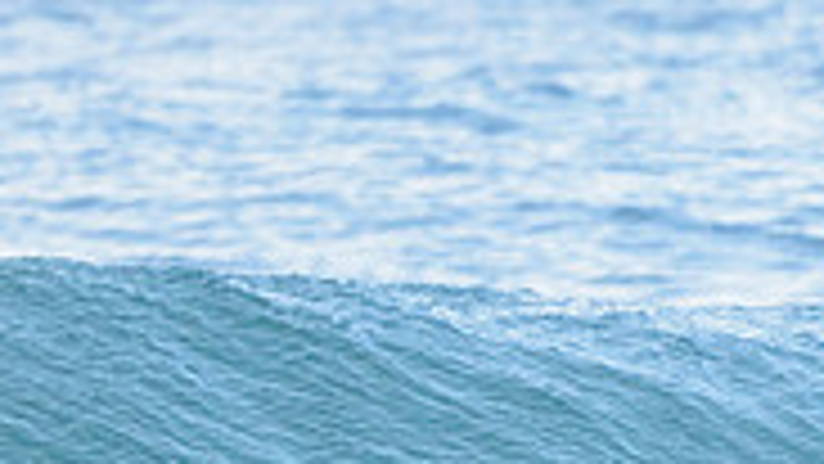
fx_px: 45081
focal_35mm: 2063
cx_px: -318
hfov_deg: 1.0
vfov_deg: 0.6
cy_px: 480
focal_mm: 500
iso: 1600
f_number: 5.6
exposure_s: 1/2000
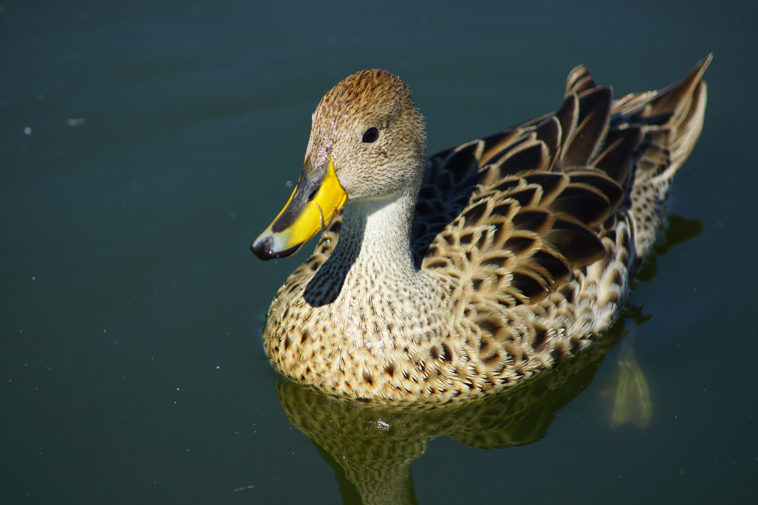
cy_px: 252
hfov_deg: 6.5
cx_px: 379
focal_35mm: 315
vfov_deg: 4.4
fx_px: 6631
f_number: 5.6
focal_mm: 210
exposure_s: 1/400
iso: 125
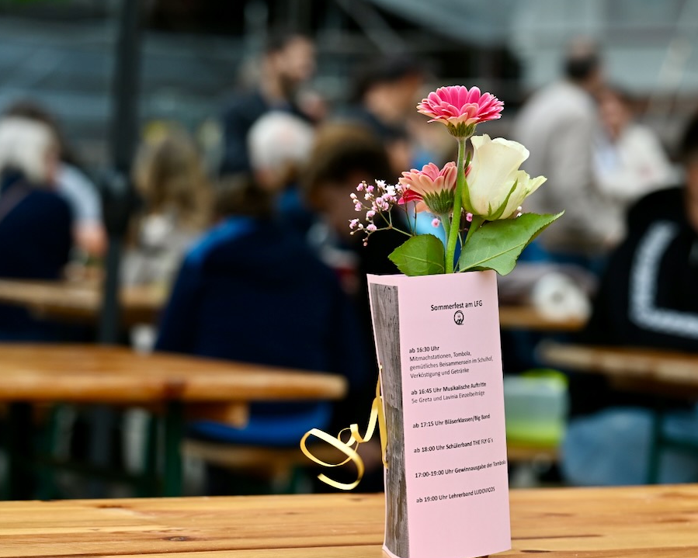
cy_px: 315
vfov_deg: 12.1
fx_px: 2623
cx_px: 491
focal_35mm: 127
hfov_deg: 15.1
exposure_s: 1/250
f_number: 5
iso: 400
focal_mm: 95
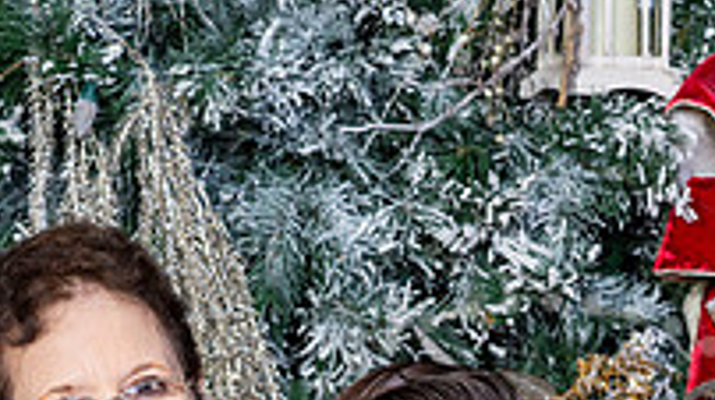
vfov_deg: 4.7
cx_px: 545
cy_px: 627
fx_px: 4847
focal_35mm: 256
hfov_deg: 8.4
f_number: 8
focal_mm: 85
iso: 400
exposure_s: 1/125
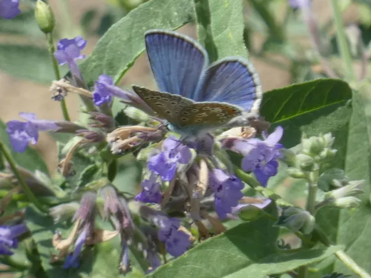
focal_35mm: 428
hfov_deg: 4.6
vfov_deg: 3.5
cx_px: 186
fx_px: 4587
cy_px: 139
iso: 80
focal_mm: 76.7
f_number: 5.6
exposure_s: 1/250
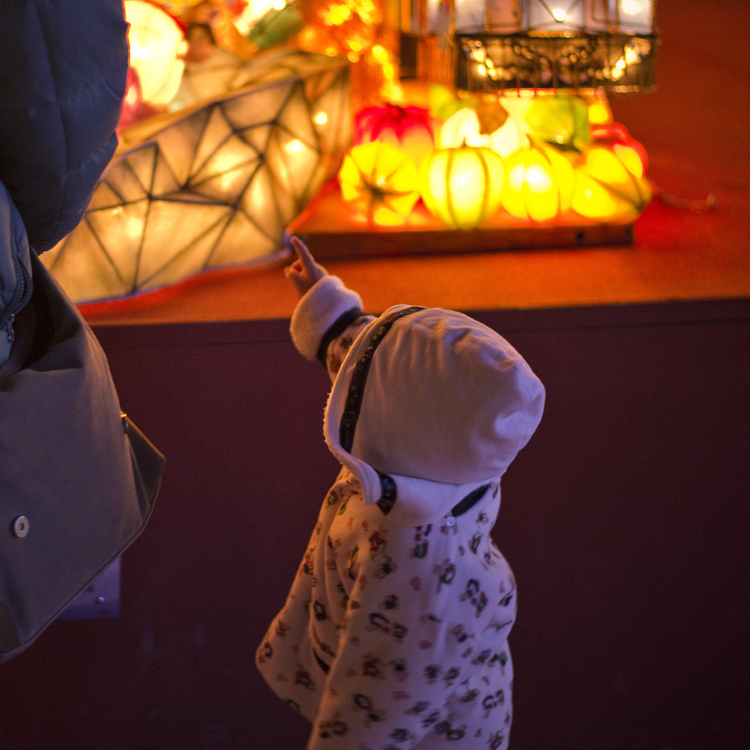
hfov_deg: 18.6
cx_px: 209
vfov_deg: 18.6
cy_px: 262
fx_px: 2280
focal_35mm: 93
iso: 400
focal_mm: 50
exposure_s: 1/50
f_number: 1.8
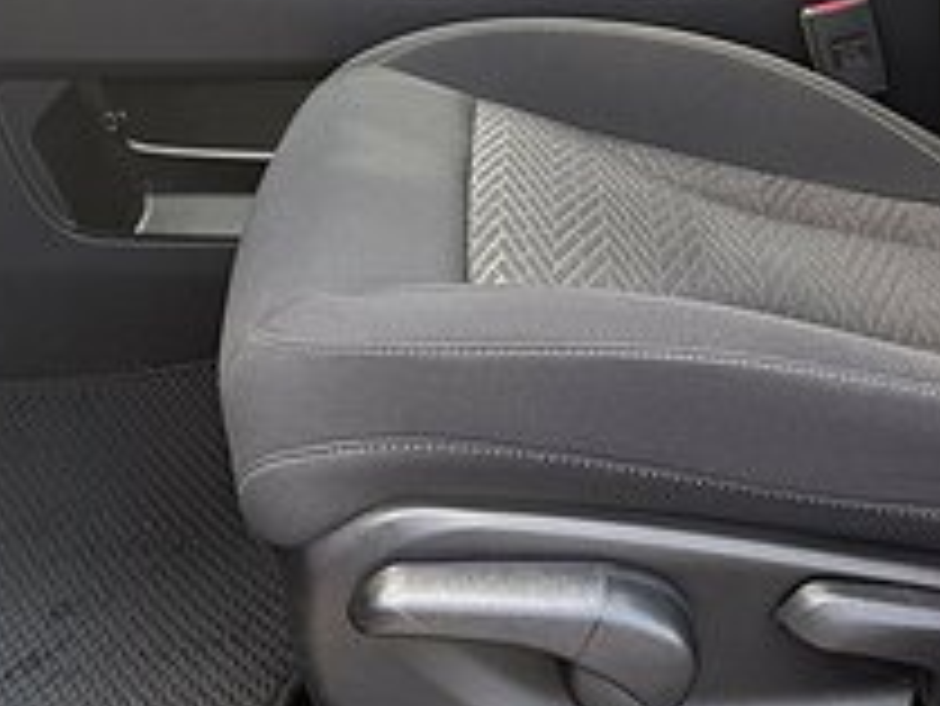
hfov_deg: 30.7
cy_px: -47
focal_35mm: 63
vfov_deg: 22.2
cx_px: 445
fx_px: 1712
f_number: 1.78
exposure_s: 1/254
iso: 100
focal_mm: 6.76
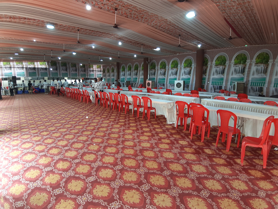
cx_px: 139
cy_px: 104
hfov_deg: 87.8
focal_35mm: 18
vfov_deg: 71.6
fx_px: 145
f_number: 2.4
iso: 125
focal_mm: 1.87
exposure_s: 1/50
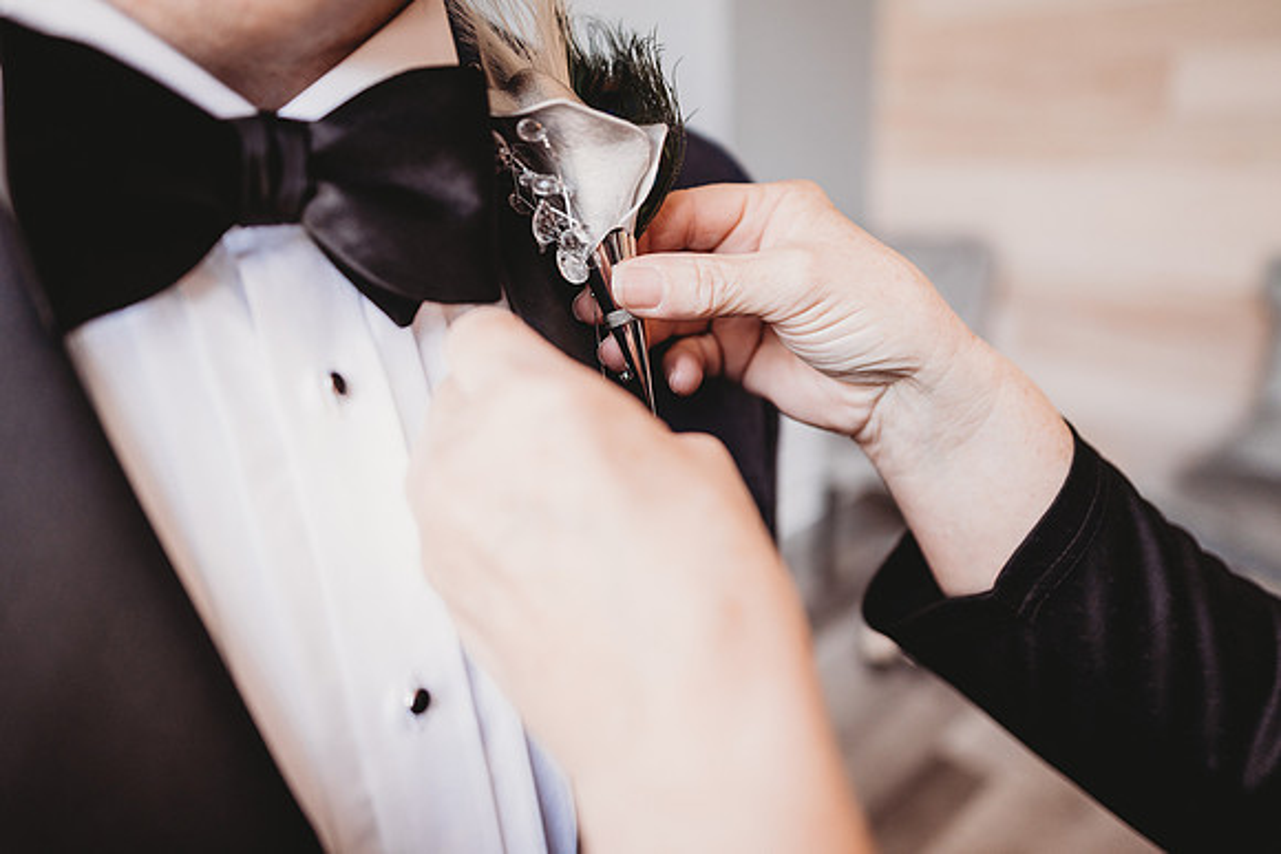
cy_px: 427
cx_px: 640
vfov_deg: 53.2
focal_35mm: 24
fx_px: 854
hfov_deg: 73.7
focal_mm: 24
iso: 400
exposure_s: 1/320
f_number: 1.8
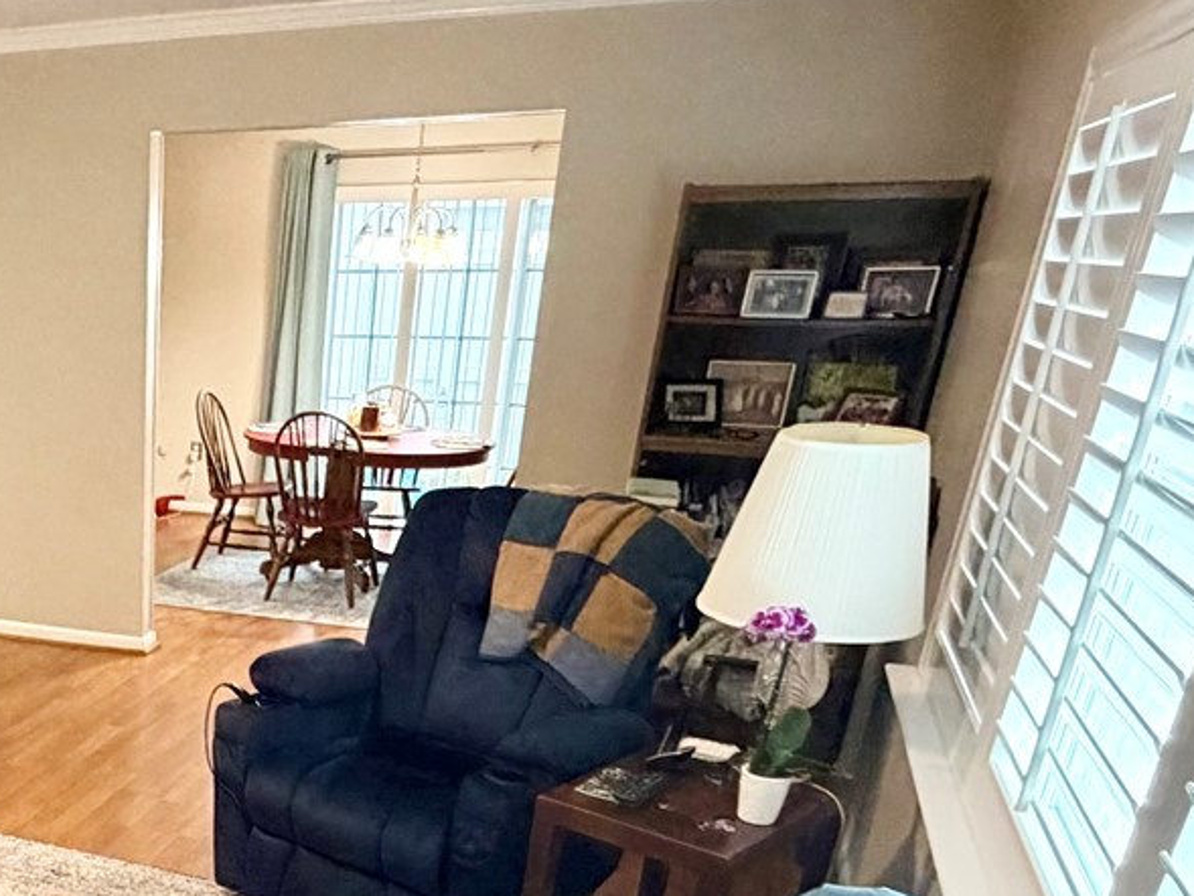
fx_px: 1311
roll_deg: +0.5
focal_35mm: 38
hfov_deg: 43.6
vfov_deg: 34.9
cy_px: 853
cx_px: 69
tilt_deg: -25.9
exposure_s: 1/60
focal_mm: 2.22
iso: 500
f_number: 2.2
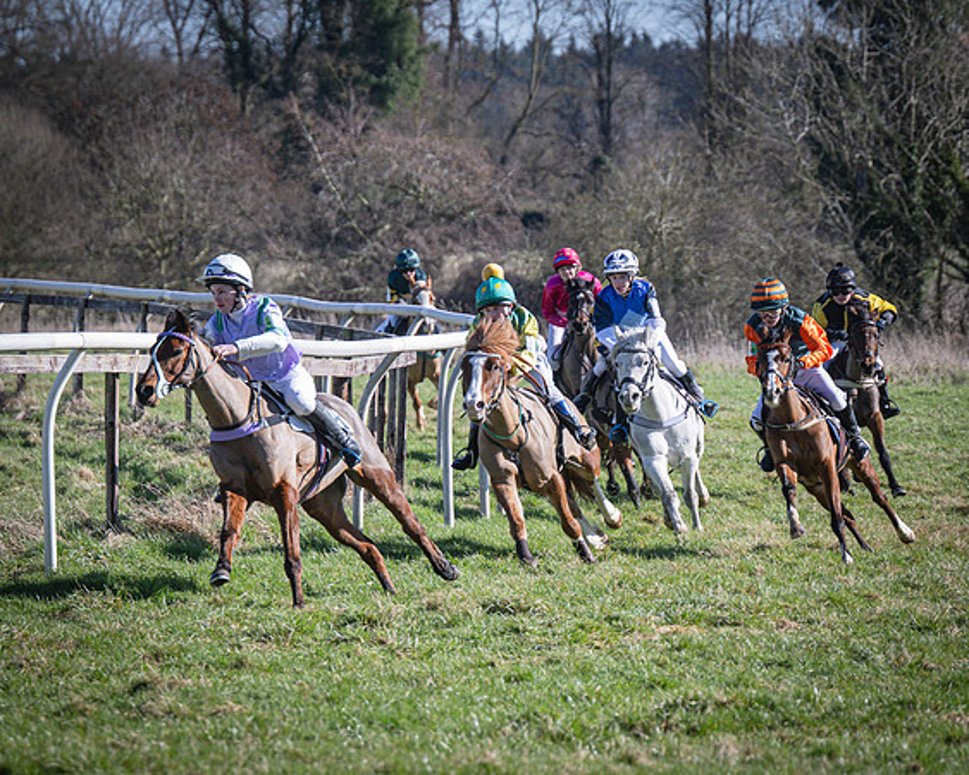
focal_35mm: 276
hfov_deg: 7.0
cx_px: 404
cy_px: 388
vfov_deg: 5.6
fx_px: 7906
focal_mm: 140
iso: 125
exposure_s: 1/1000
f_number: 4
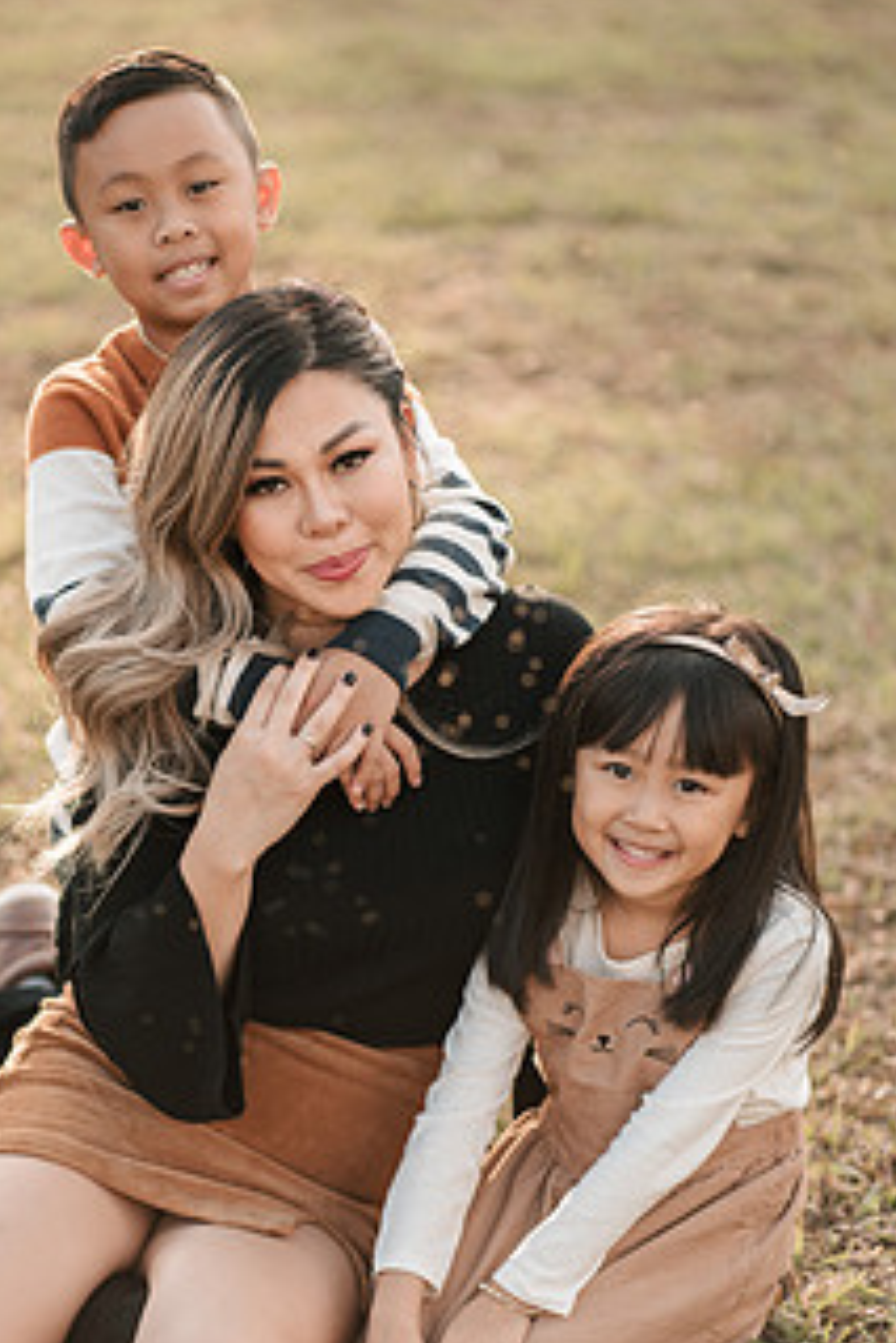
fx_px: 4475
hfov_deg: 11.4
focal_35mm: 120
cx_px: 387
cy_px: 720
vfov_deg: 17.1
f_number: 2
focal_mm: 85
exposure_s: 1/640
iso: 100
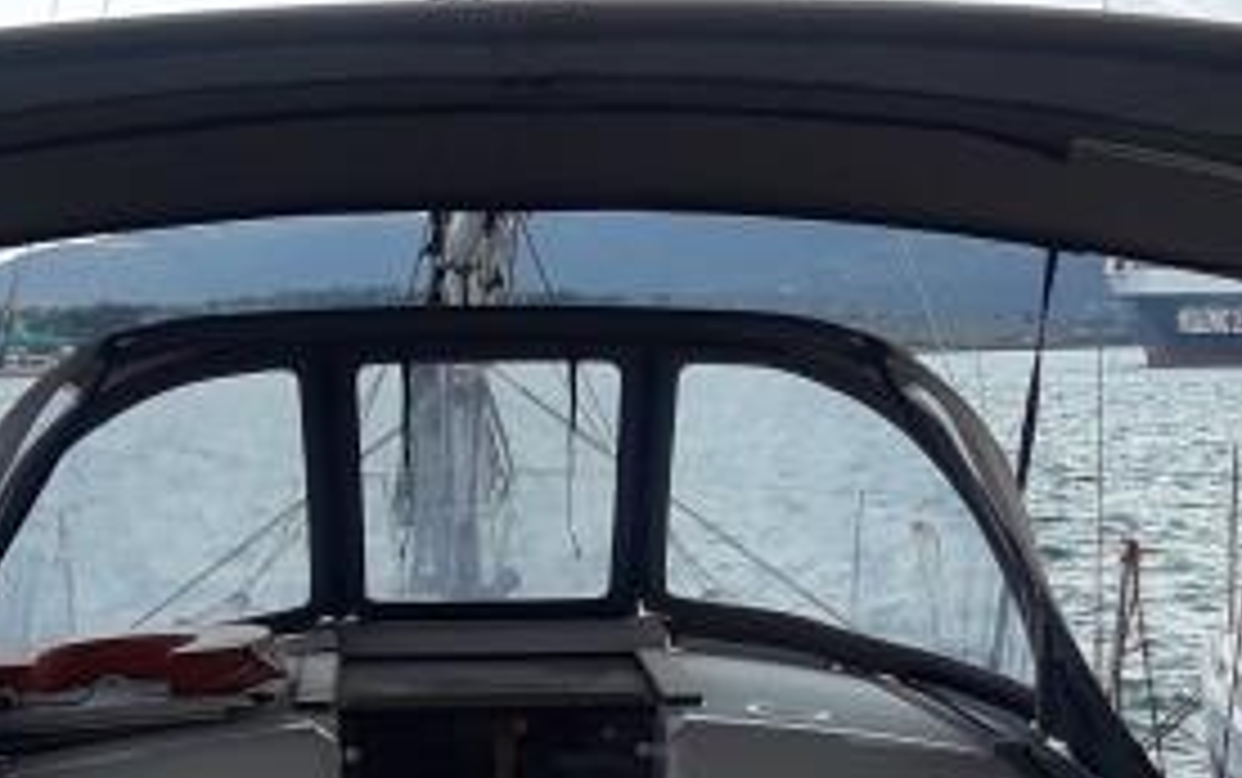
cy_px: 922
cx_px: 526
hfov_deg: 18.9
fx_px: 3726
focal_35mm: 110
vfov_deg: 11.7
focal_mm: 3.7
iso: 40
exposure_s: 1/626
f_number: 1.9
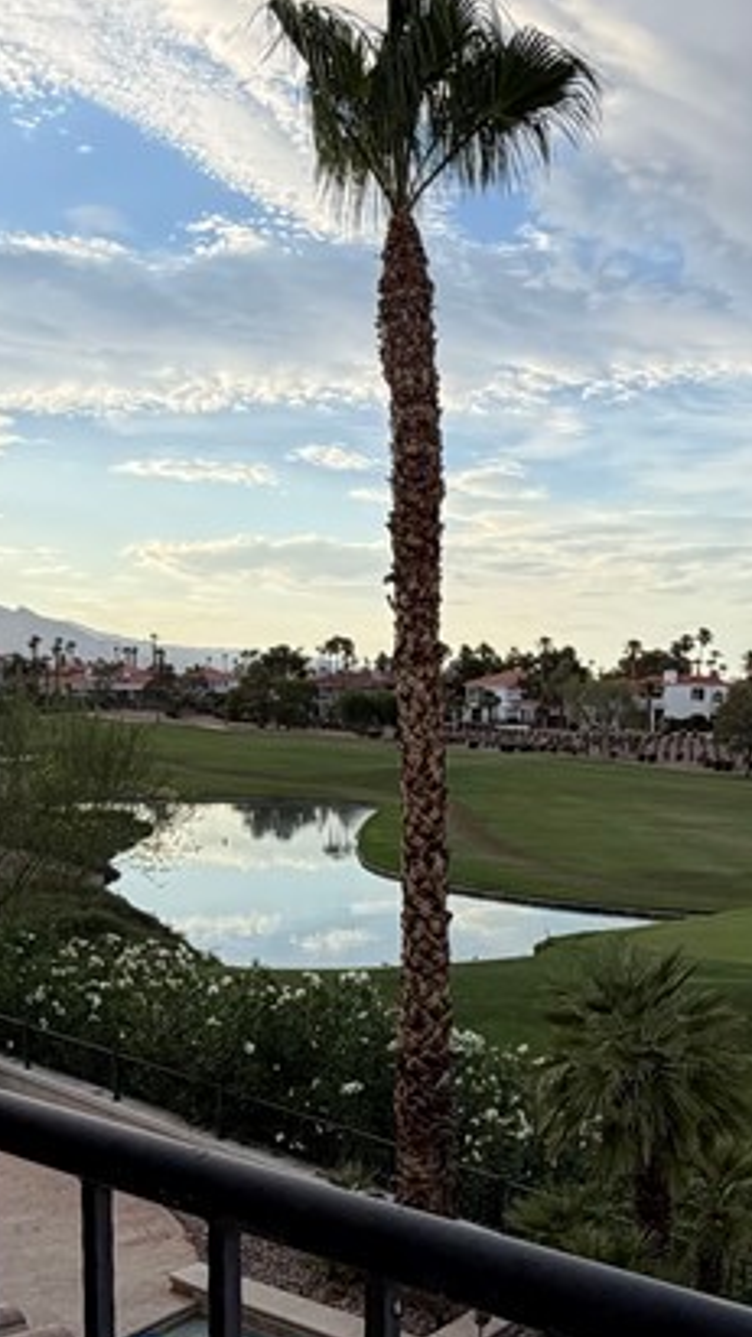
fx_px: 1348
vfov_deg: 52.1
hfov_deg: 31.1
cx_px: 446
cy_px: 856
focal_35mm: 38
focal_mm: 2.22
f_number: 2.2
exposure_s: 1/742
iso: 40
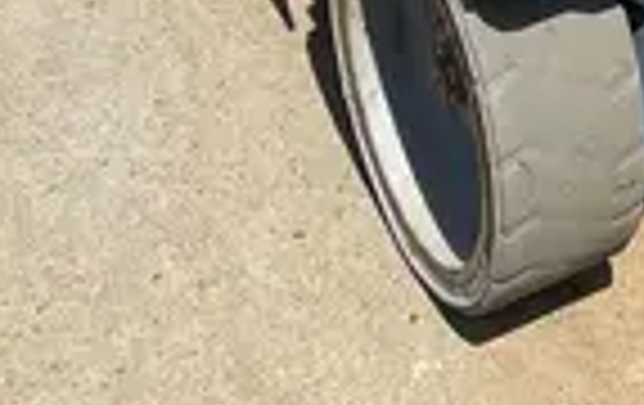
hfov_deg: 14.6
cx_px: 608
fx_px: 2480
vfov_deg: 7.0
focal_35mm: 141
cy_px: -1231
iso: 32
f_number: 1.6
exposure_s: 1/3040
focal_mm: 4.2
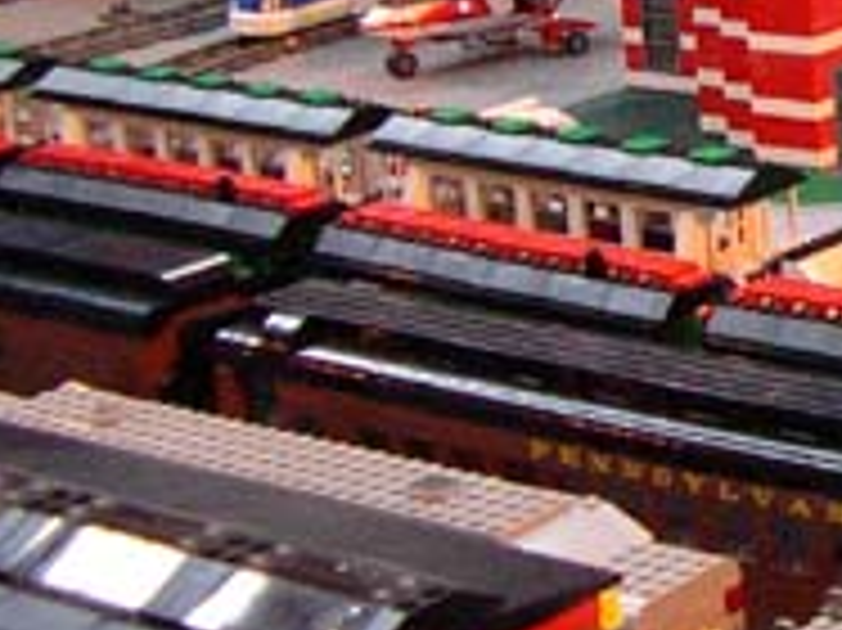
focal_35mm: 163
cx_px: 1351
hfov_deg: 11.5
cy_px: 158
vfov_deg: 9.1
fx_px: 3962
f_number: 2.8
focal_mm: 8
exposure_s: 1/14.9
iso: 400
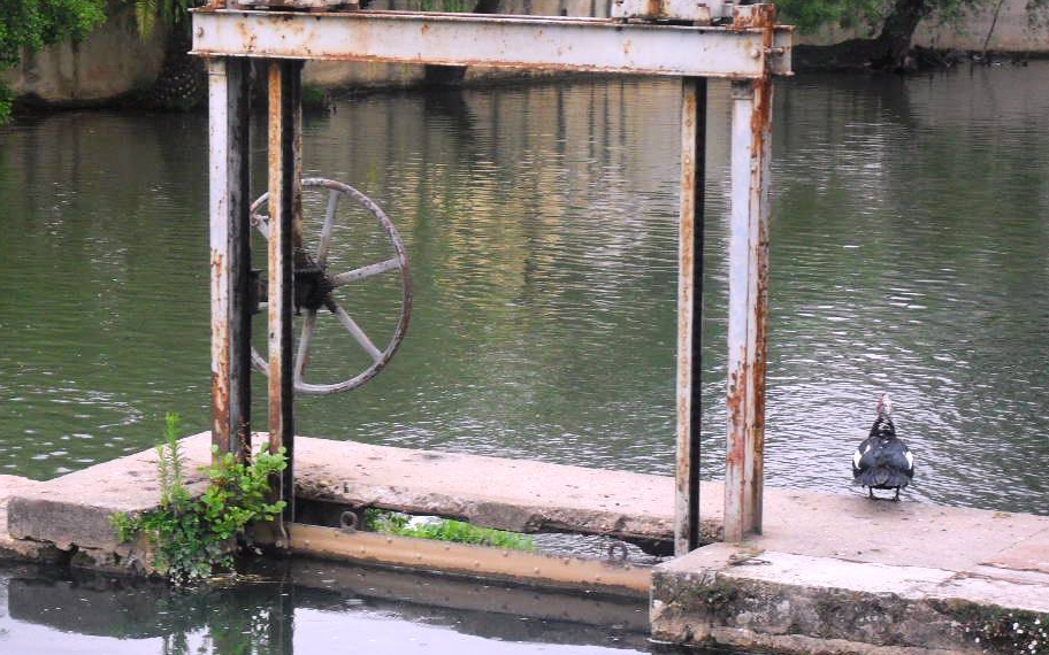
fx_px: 3574
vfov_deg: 10.5
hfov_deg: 16.7
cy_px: 255
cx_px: 505
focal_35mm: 125
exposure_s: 1/60
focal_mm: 18.9
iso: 120
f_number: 5.8
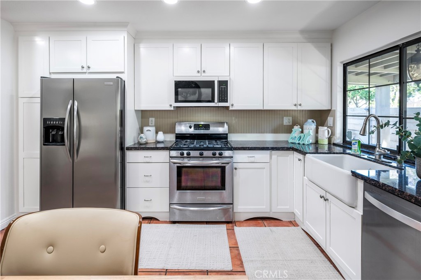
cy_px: 140
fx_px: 210
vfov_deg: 67.3
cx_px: 210
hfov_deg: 90.0
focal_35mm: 18
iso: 320
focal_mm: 18
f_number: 7.1
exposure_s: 1/40
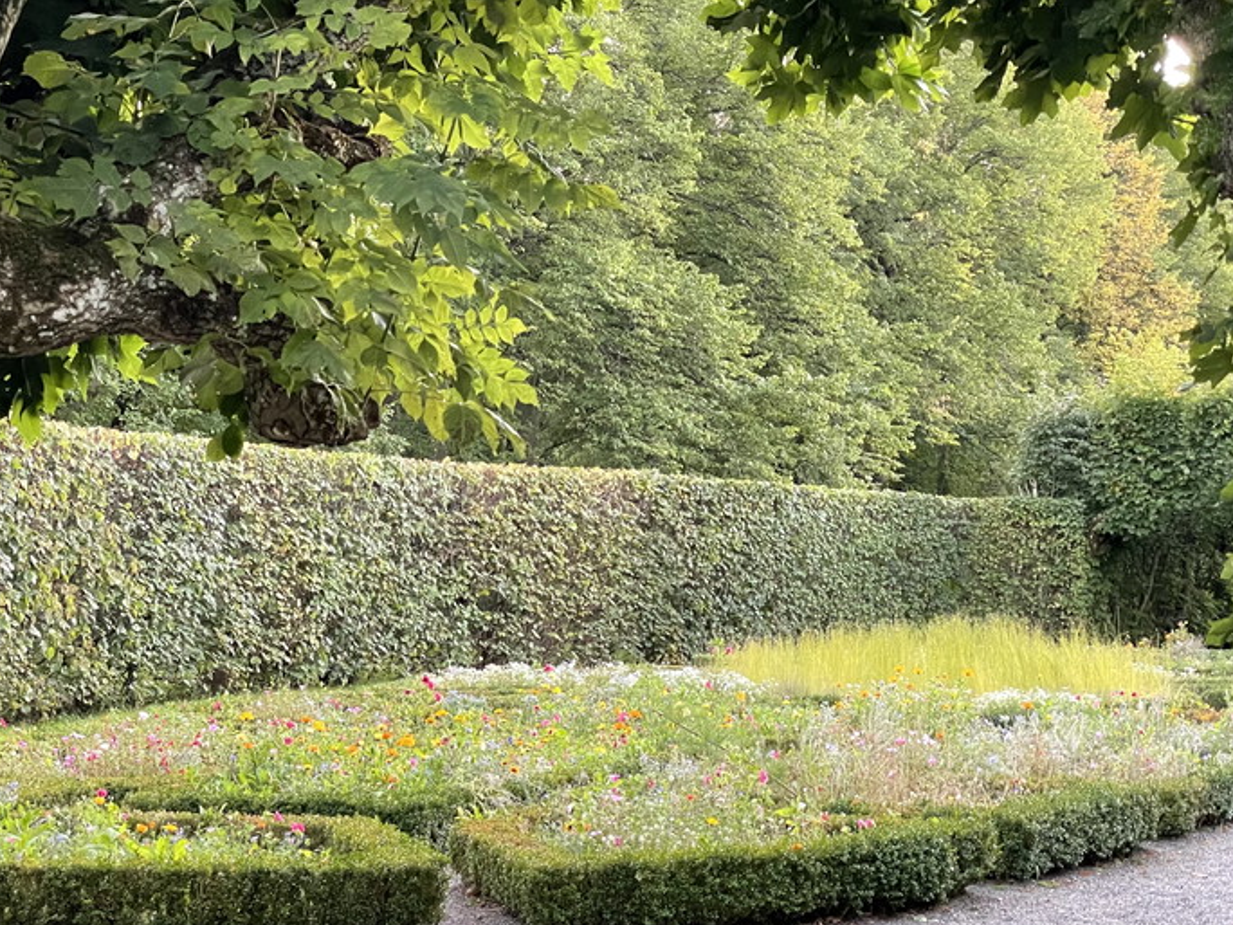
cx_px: 606
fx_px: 2600
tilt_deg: +5.3
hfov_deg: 26.7
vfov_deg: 20.1
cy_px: 373
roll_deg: -0.5
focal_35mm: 73
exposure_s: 1/60
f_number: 2
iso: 400
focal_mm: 6
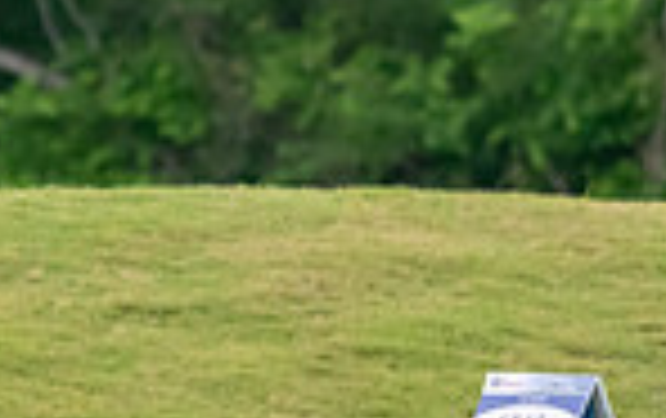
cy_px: -182
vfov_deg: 0.8
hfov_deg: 1.3
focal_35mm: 1618
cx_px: -626
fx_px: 29412
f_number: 5.6
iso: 1800
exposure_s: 1/2000
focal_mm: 270
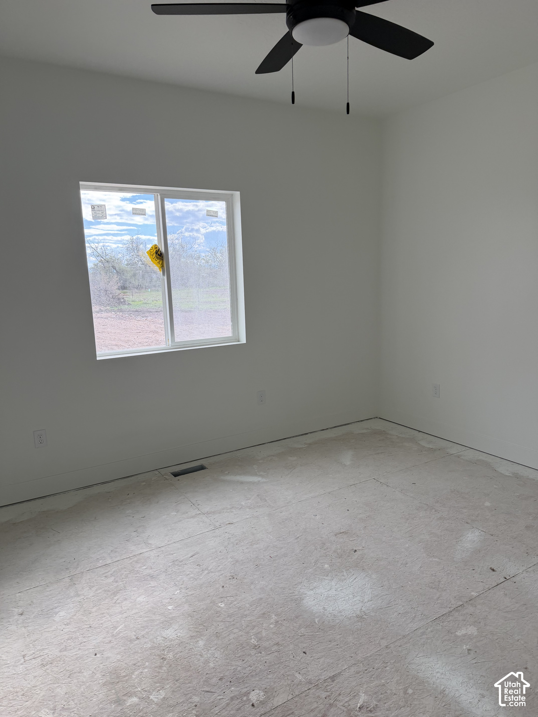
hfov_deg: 56.8
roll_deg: +2.8
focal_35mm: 24
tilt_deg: -9.5
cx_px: 269
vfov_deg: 71.6
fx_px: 497
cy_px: 358
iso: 100
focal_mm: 6.76
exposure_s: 1/510
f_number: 1.78
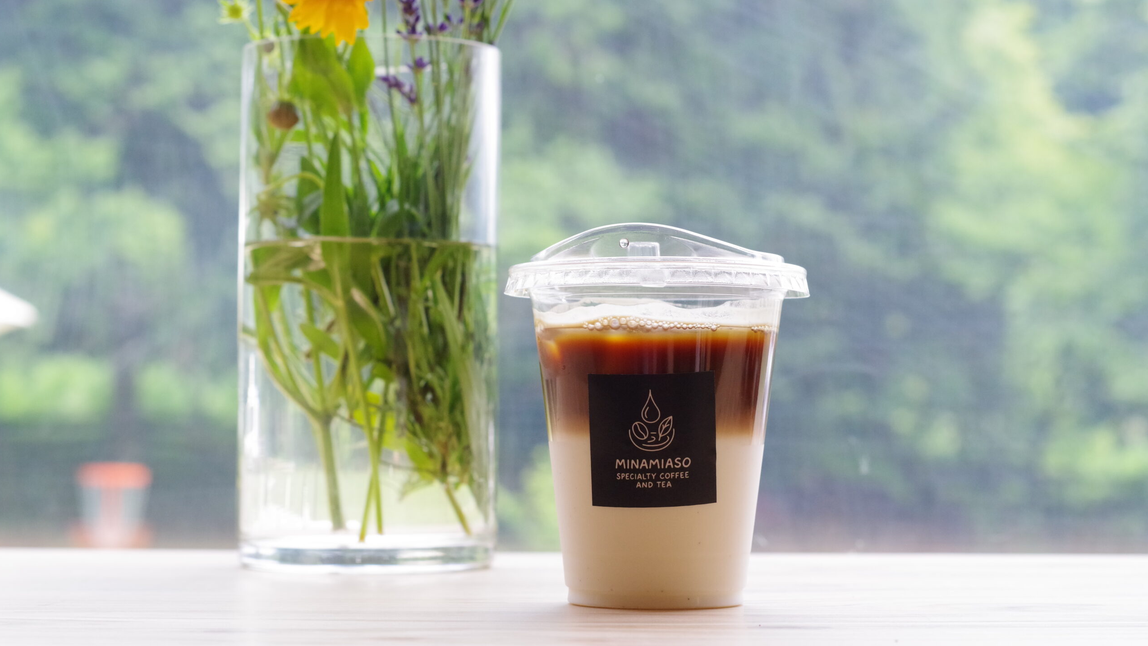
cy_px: 341
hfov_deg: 26.9
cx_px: 572
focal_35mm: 79
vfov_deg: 15.3
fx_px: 2405
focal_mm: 50
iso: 1600
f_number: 5.6
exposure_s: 1/500
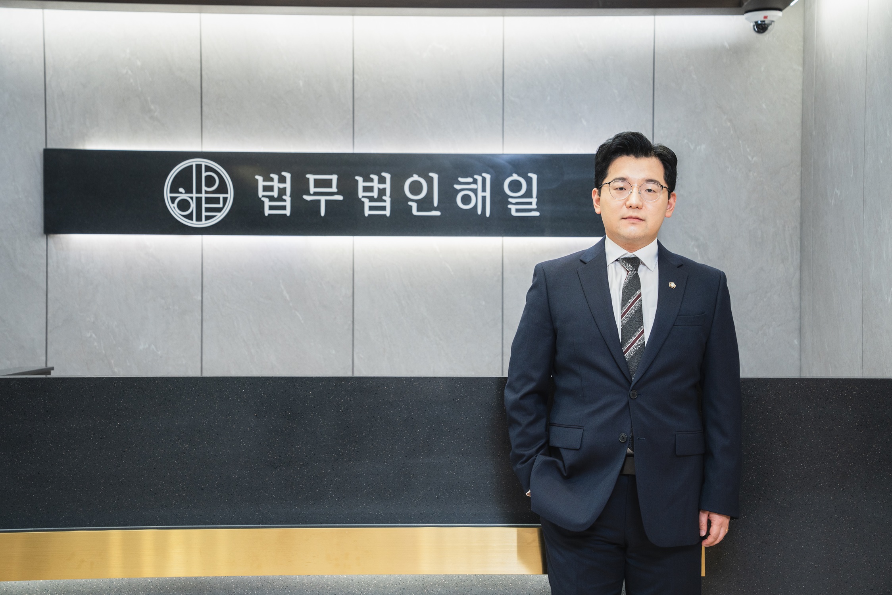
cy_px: 298
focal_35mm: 61
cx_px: 446
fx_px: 1512
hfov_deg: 32.9
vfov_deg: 22.3
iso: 640
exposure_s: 1/80
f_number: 5
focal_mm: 61
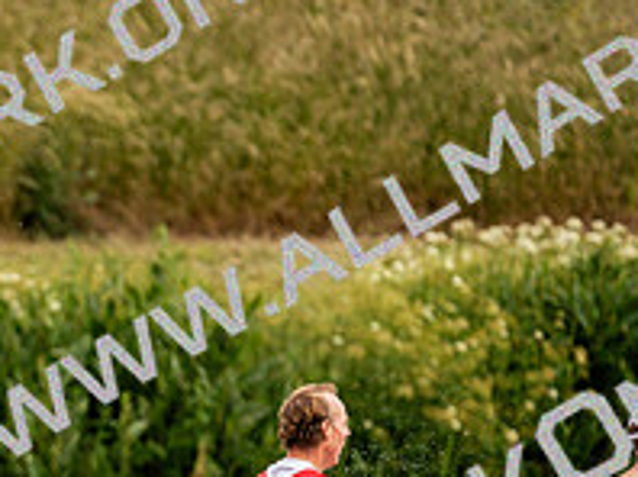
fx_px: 31147
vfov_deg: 0.9
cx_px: -261
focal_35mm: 1692
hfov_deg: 1.2
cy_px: 511
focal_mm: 600
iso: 400
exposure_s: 1/2000
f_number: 6.3
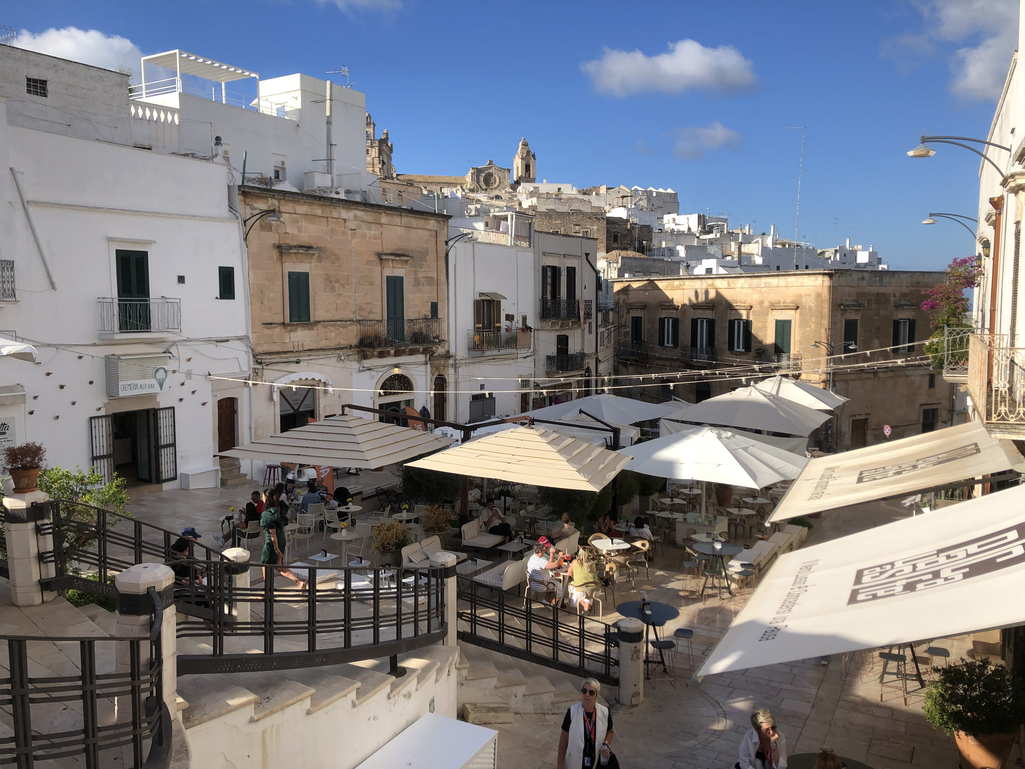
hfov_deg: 63.4
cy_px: 384
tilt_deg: -5.7
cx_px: 512
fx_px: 829
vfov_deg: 49.7
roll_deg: +0.9
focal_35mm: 28
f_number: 1.8
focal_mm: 4
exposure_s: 1/2000
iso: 20
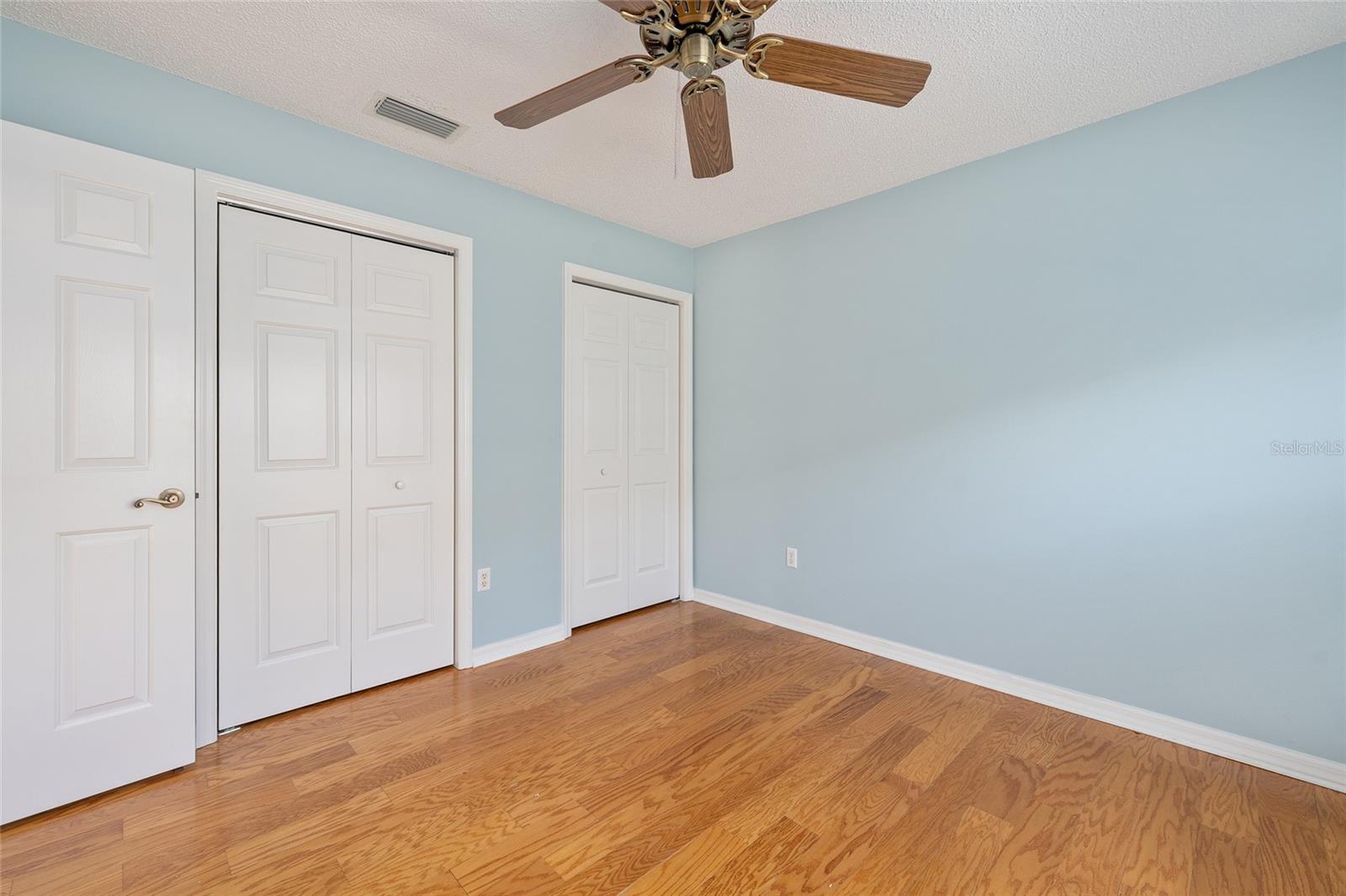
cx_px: 673
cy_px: 448
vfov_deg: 77.3
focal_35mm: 15
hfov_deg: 100.4
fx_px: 561
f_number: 7.1
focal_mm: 15
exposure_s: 1/2.5
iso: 125
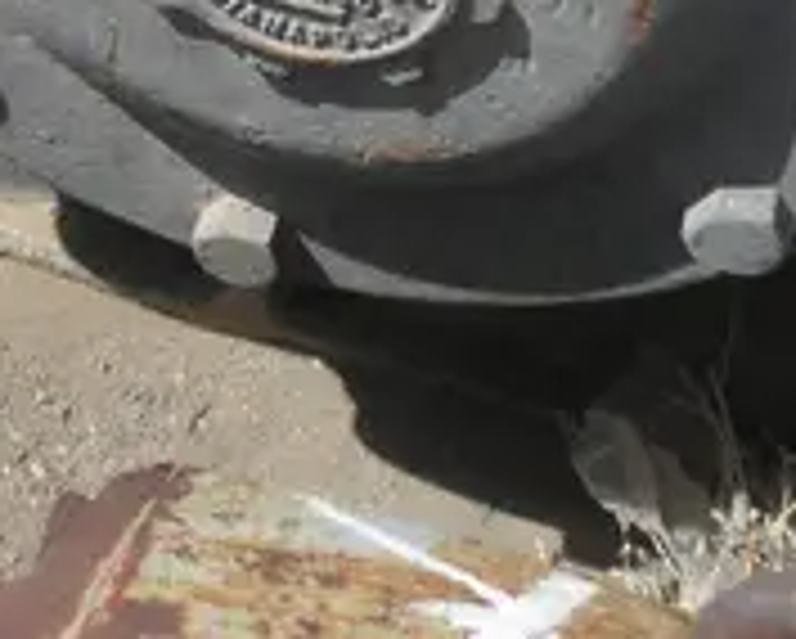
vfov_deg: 15.7
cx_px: 265
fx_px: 2288
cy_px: 58
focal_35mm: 97
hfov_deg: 19.7
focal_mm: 7.9
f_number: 9.6
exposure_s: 1/80
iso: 64
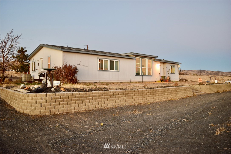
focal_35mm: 27
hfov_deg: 67.4
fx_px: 173
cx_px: 116
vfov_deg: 47.9
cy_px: 77
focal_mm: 18
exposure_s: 1/60
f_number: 4
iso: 640
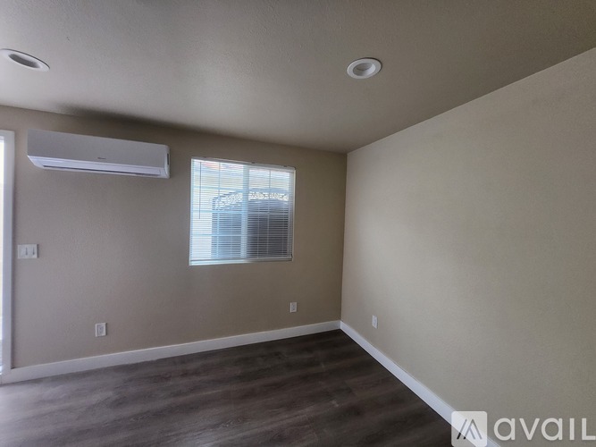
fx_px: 224
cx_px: 298
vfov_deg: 89.9
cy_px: 224
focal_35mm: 13
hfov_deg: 106.2
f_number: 2.2
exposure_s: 1/60
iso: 400
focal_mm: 1.74
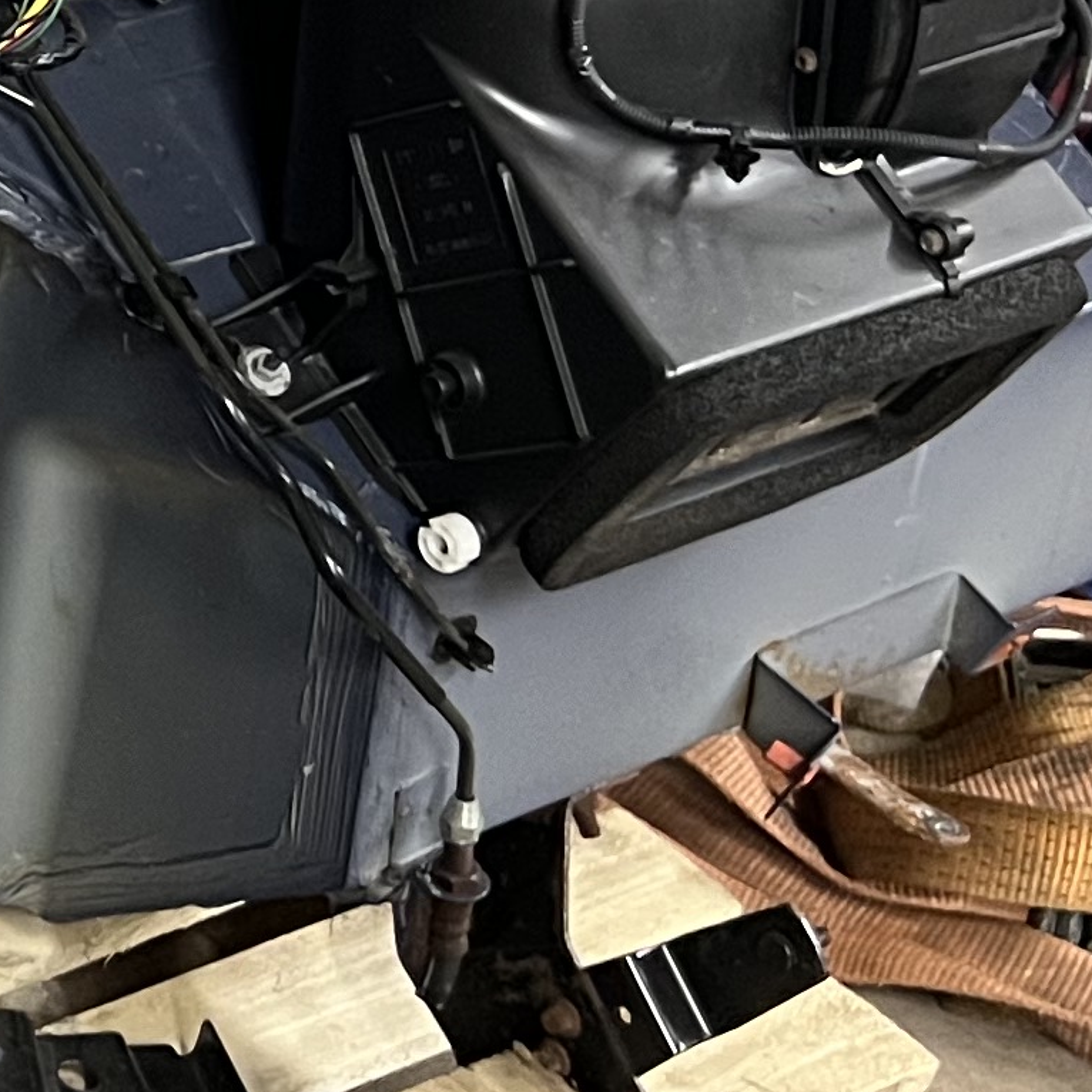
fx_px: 4319
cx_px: -1113
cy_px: 144
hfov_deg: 12.6
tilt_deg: -32.5
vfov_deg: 14.3
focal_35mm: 121
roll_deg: -1.3
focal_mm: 5.7
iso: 500
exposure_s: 1/45
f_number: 1.5
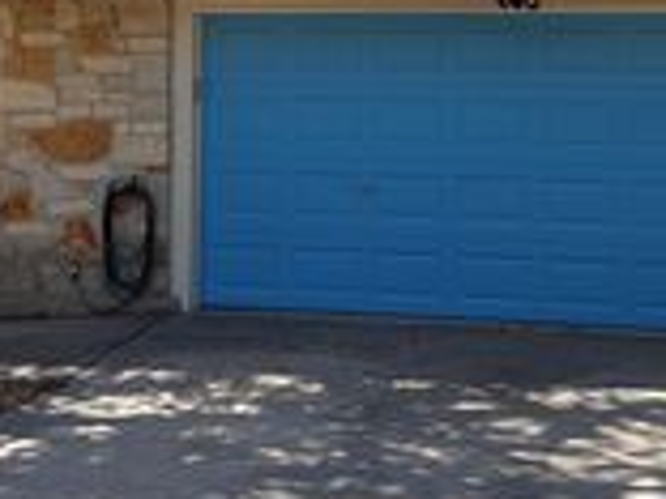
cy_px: -49
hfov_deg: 25.3
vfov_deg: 18.4
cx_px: 303
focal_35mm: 77
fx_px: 1481
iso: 100
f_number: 1.78
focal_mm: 6.76
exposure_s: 1/2110
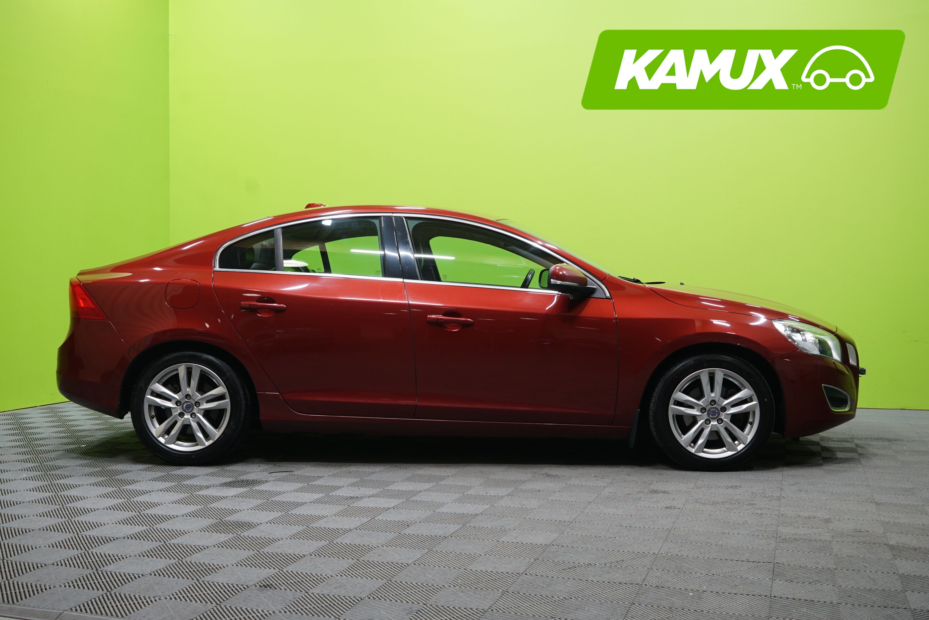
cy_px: 310
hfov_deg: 50.7
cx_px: 464
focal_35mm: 38
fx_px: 981
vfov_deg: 35.1
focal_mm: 38
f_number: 5.6
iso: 800
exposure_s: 1/20
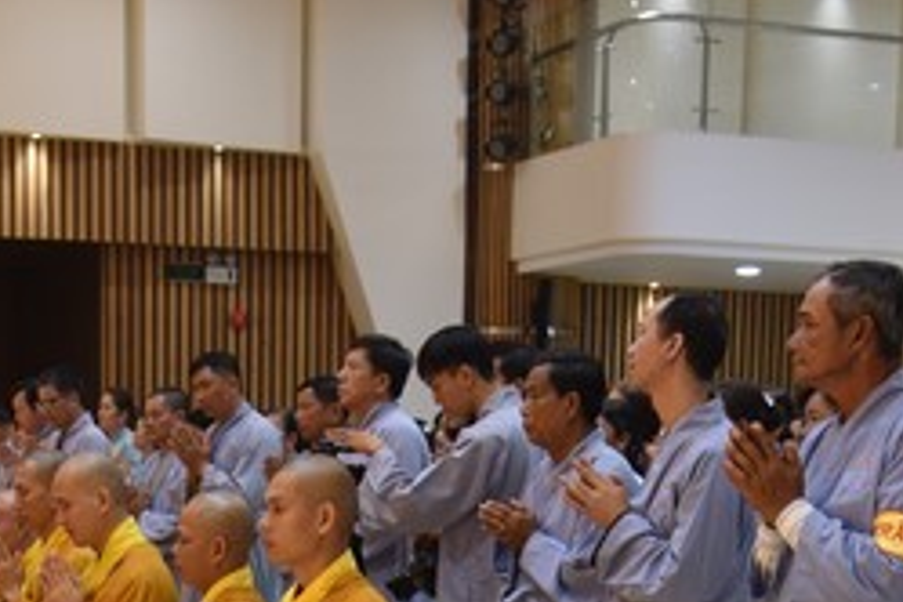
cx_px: 286
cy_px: 725
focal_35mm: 81
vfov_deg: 16.2
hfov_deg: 24.9
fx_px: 2032
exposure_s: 1/60
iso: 800
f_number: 4
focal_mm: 31
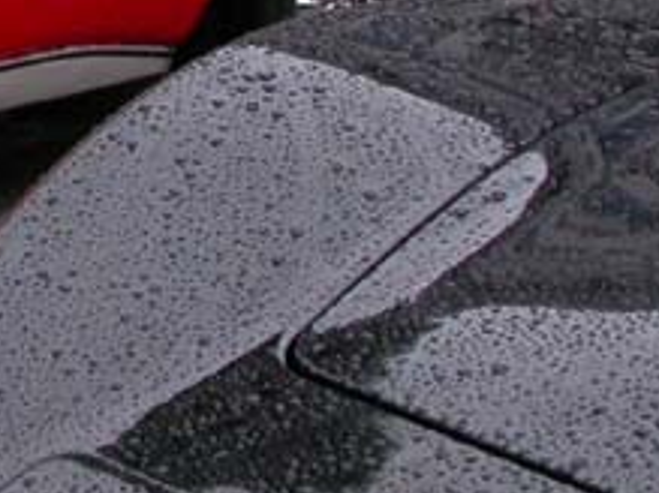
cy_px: -51
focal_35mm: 178
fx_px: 3387
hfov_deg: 10.4
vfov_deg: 8.3
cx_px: -554
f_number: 3.7
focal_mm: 7.85
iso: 100
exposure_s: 1/92.6
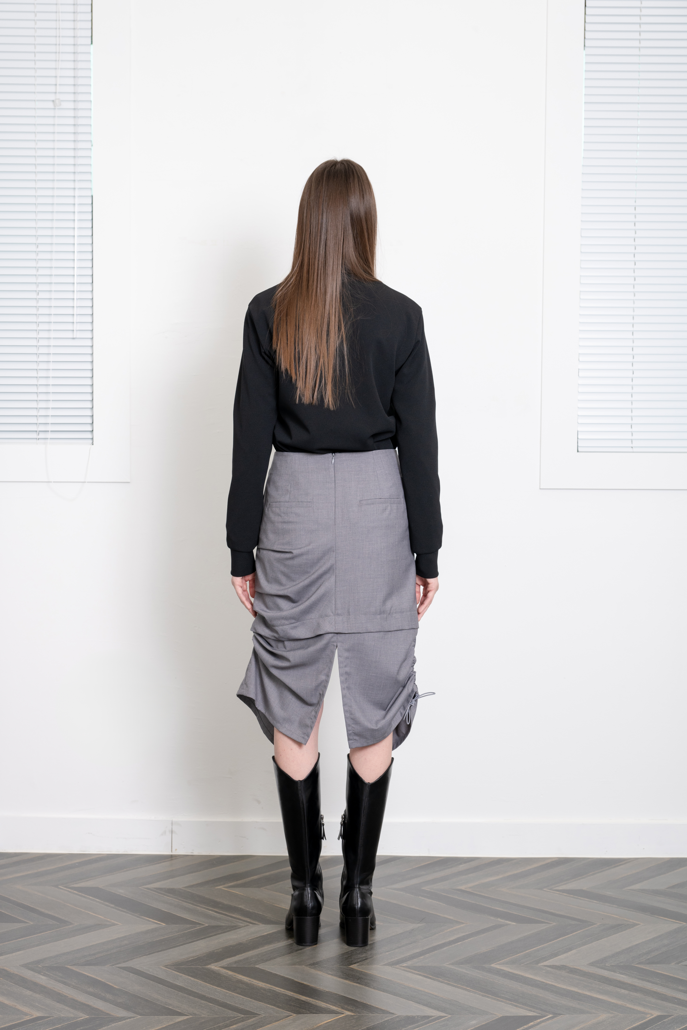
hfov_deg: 26.0
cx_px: 344
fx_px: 1488
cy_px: 515
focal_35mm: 52
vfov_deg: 38.2
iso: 250
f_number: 6.3
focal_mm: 52
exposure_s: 1/125
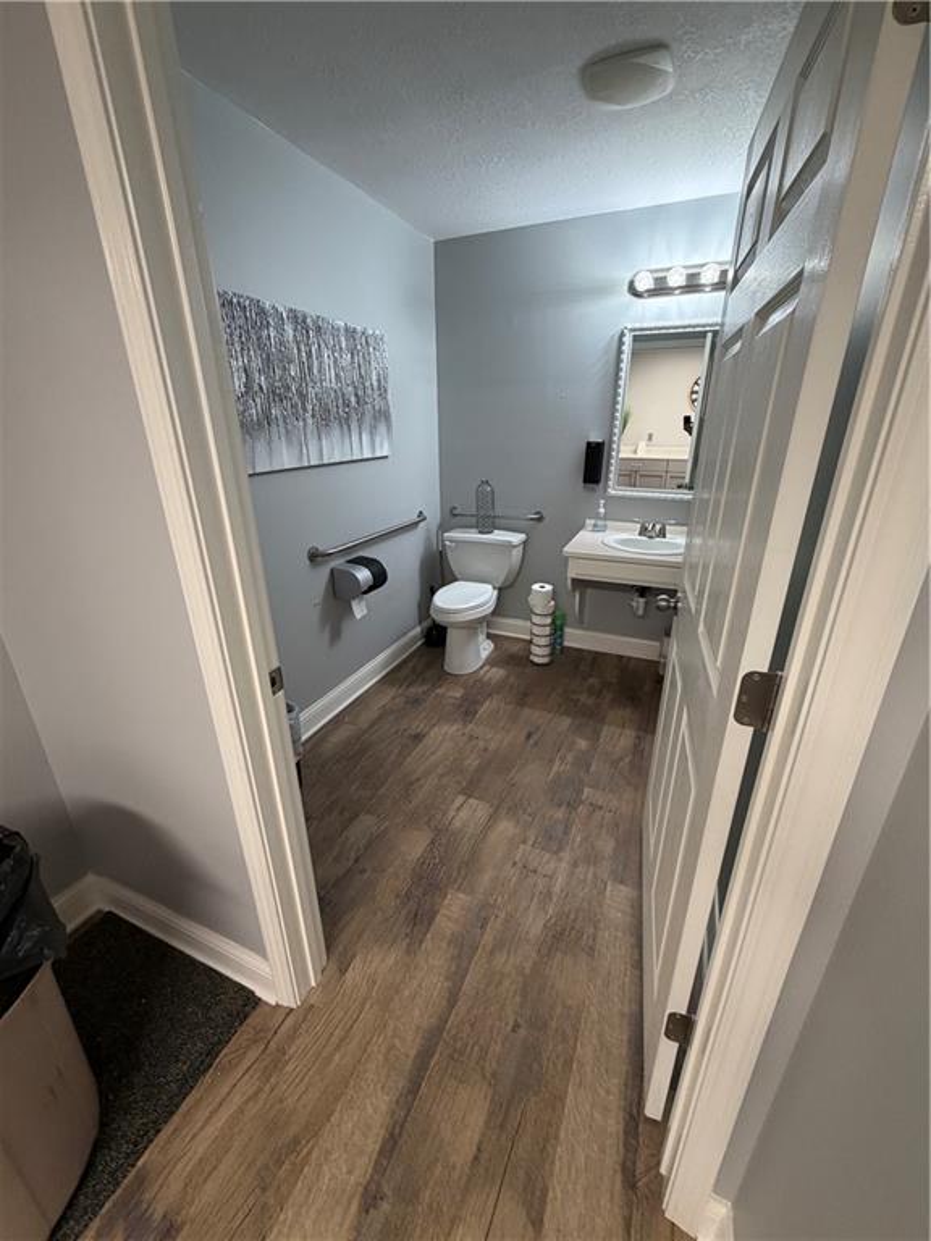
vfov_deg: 102.1
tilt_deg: -20.6
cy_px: 620
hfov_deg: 85.7
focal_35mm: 14
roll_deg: -0.3
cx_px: 466
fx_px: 502
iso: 200
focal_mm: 2.22
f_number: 2.2
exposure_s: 1/60
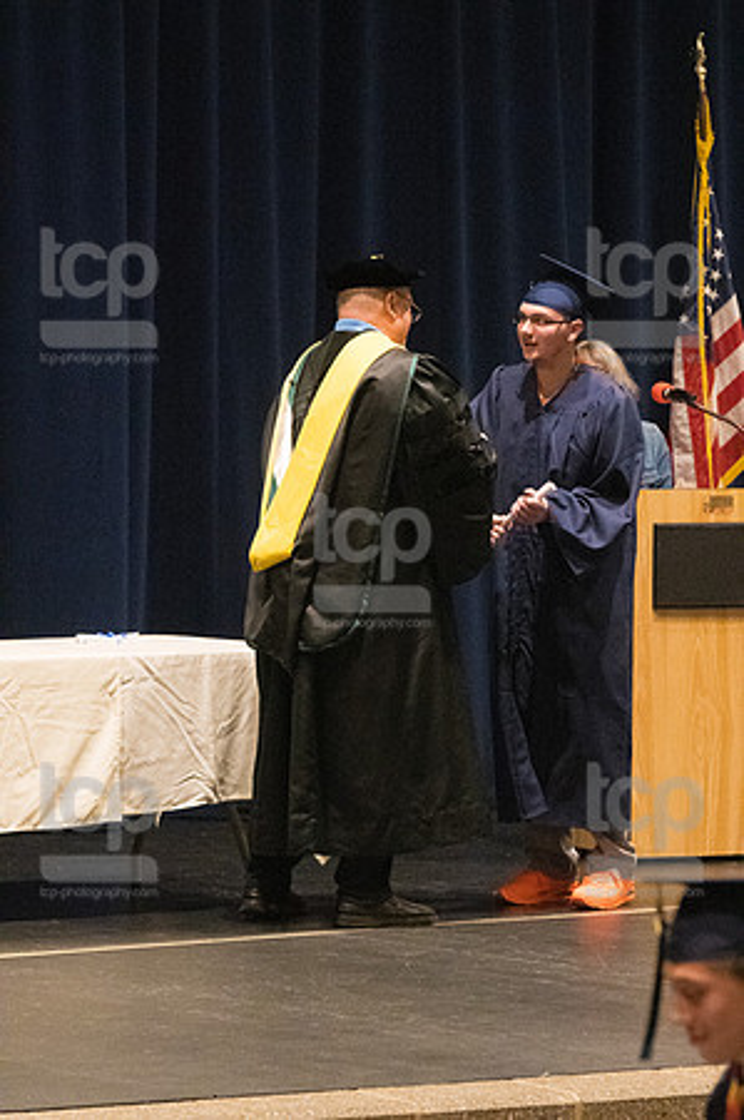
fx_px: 6276
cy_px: 560
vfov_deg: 10.2
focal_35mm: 202
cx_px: 372
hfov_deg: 6.8
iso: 8000
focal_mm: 135
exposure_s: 1/250
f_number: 4.5
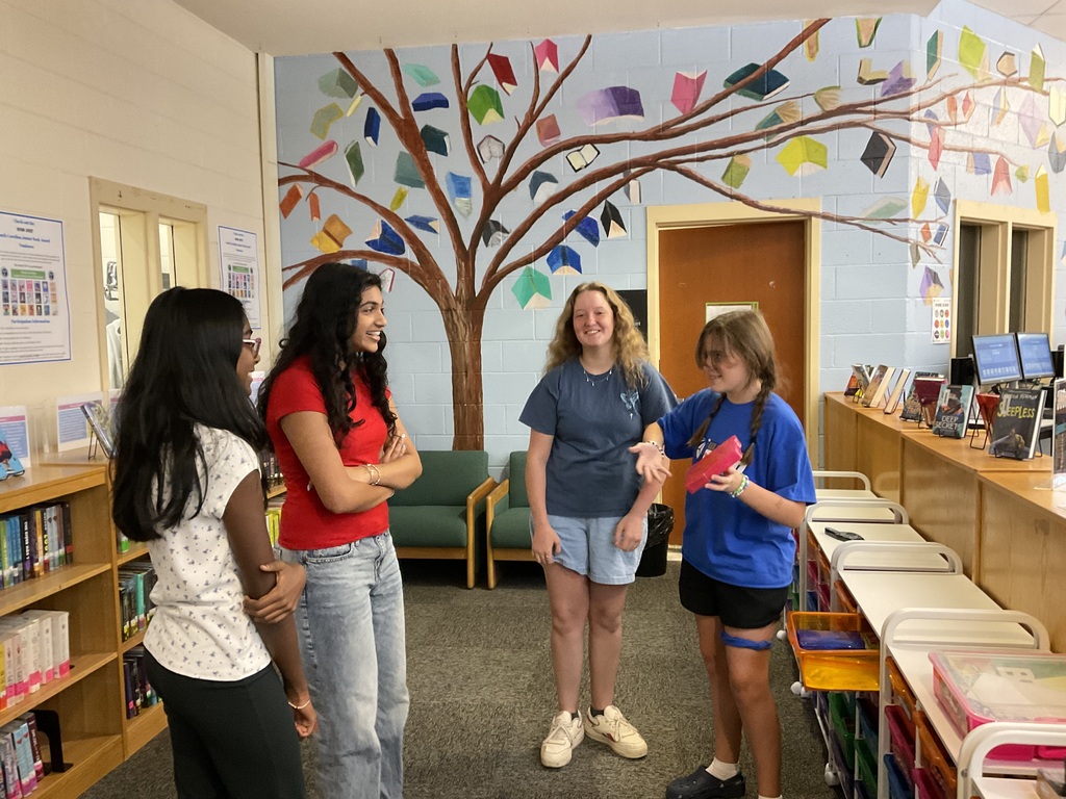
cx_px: 533
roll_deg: -0.1
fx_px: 893
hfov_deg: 61.7
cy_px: 400
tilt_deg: -5.5
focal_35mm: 29
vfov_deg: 48.2
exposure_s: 1/40
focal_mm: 3
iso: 320
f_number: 1.8
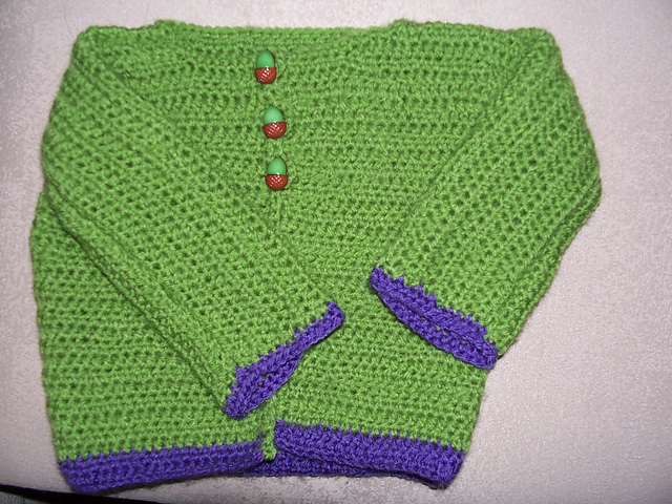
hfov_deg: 52.6
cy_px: 252
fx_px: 679
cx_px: 336
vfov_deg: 40.7
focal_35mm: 35
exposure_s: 1/60
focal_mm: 6
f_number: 2.8
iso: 80
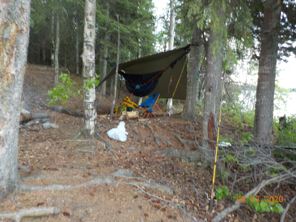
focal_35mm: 30
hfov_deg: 60.0
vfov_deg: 46.8
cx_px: 148
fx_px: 257
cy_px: 111
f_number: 3.3
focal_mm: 4.1
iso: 220
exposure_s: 1/30
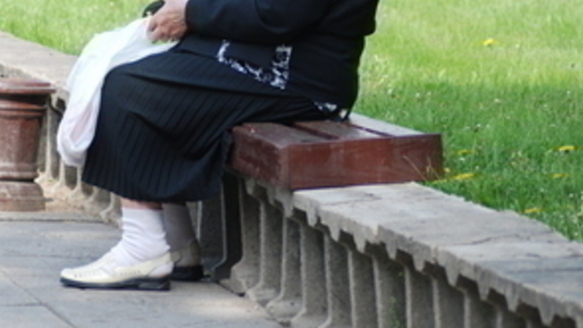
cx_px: 265
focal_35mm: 347
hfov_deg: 6.2
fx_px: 5365
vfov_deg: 3.5
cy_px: 56
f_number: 4.5
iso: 320
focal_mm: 130
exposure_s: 1/750
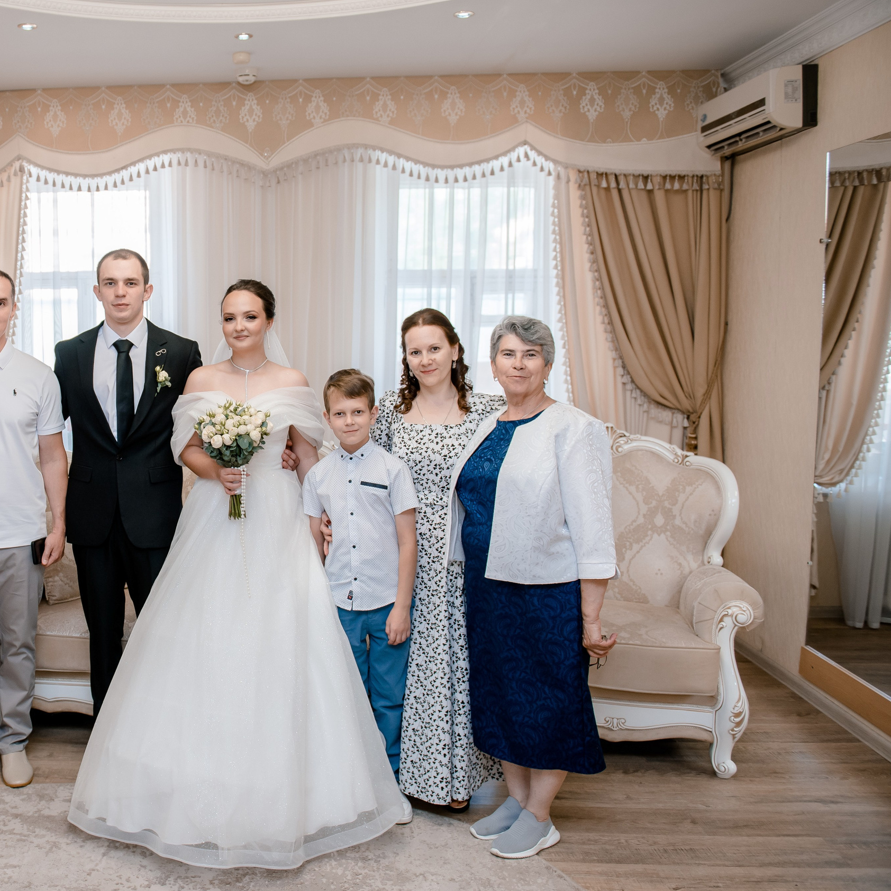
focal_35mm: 34
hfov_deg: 45.9
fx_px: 990
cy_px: 427
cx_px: 174
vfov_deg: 48.4
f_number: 2.8
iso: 500
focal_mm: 24
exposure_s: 1/200
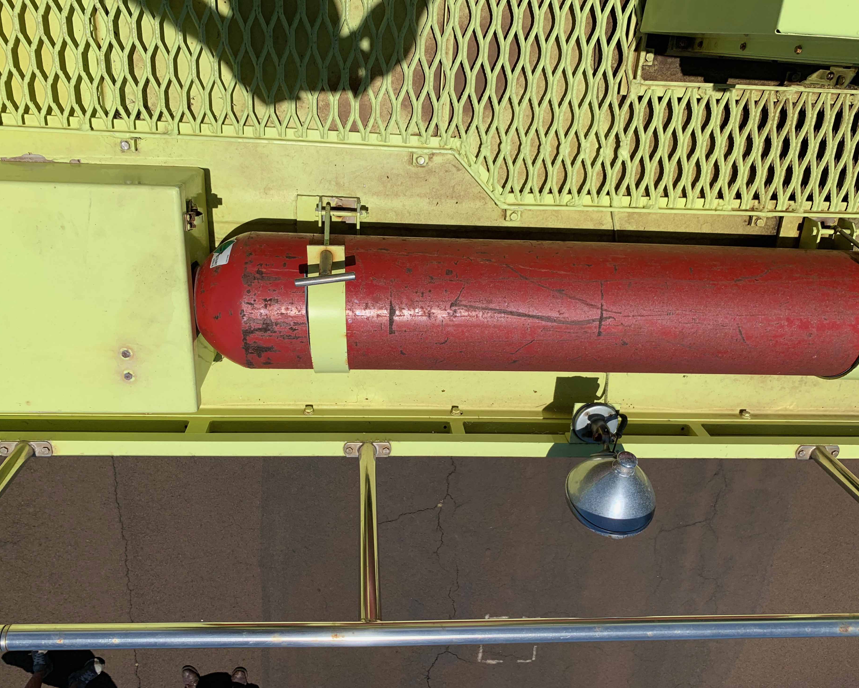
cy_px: 348
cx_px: 424
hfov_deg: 62.2
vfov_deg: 51.5
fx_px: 712
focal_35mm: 28
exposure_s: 1/6061
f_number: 1.8
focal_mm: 4.25
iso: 25
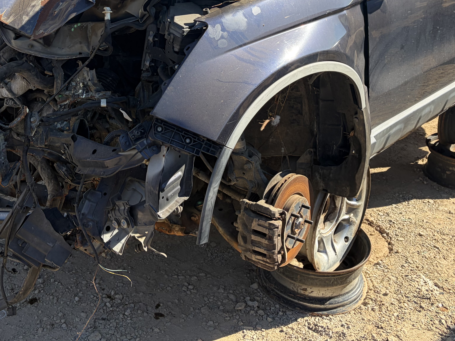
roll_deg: -1.2
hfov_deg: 39.5
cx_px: 188
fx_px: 631
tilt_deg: -9.4
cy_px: 34
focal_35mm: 48
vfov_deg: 29.1
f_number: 1.6
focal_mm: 5.96
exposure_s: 1/1751
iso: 50
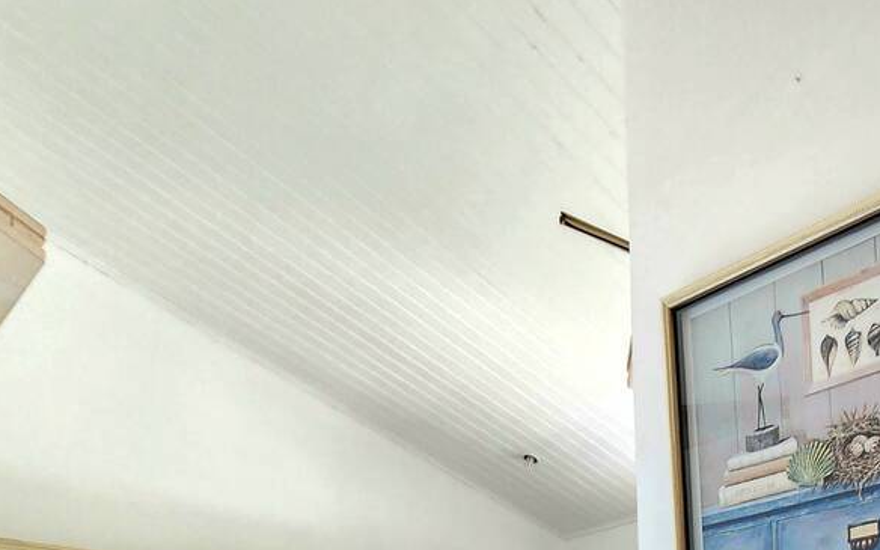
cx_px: 790
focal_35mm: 34
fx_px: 815
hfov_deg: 50.4
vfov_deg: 27.1
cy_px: 809
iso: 200
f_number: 2.2
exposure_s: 1/60.2
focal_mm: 2.2
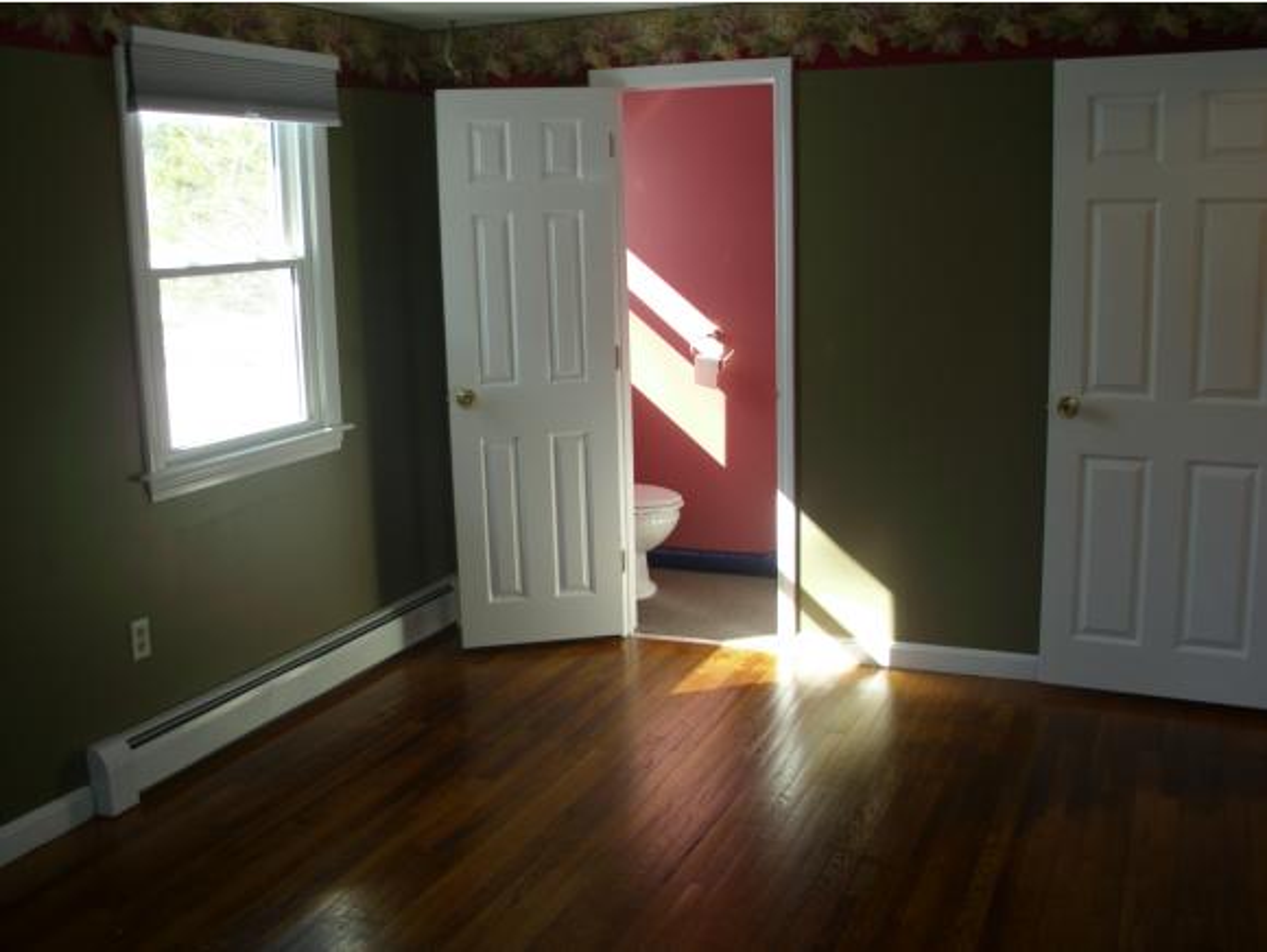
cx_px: 634
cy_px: 476
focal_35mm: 38
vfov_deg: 37.8
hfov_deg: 48.9
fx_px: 1392
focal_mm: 6.3
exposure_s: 1/60
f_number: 2.9
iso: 50
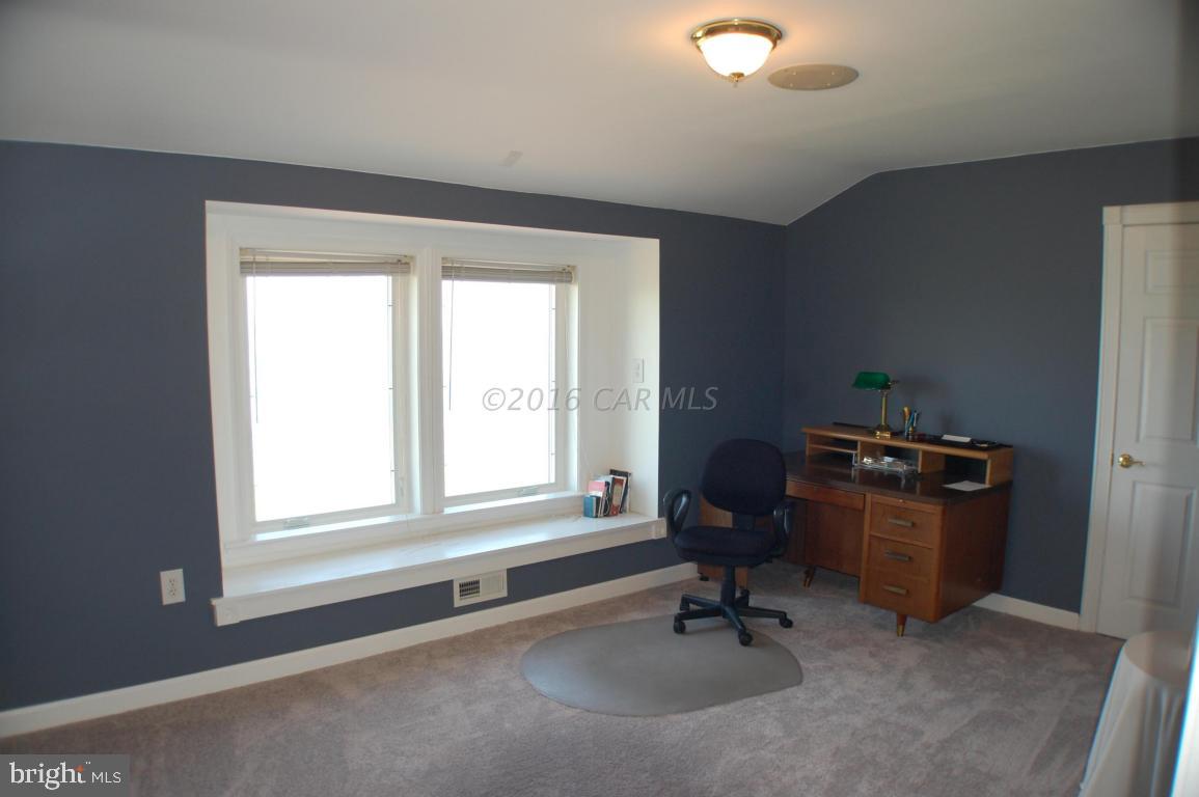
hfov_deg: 62.0
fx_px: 998
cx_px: 600
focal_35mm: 30
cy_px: 398
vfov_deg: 43.5
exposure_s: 1/80
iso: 400
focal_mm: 20
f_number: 3.8
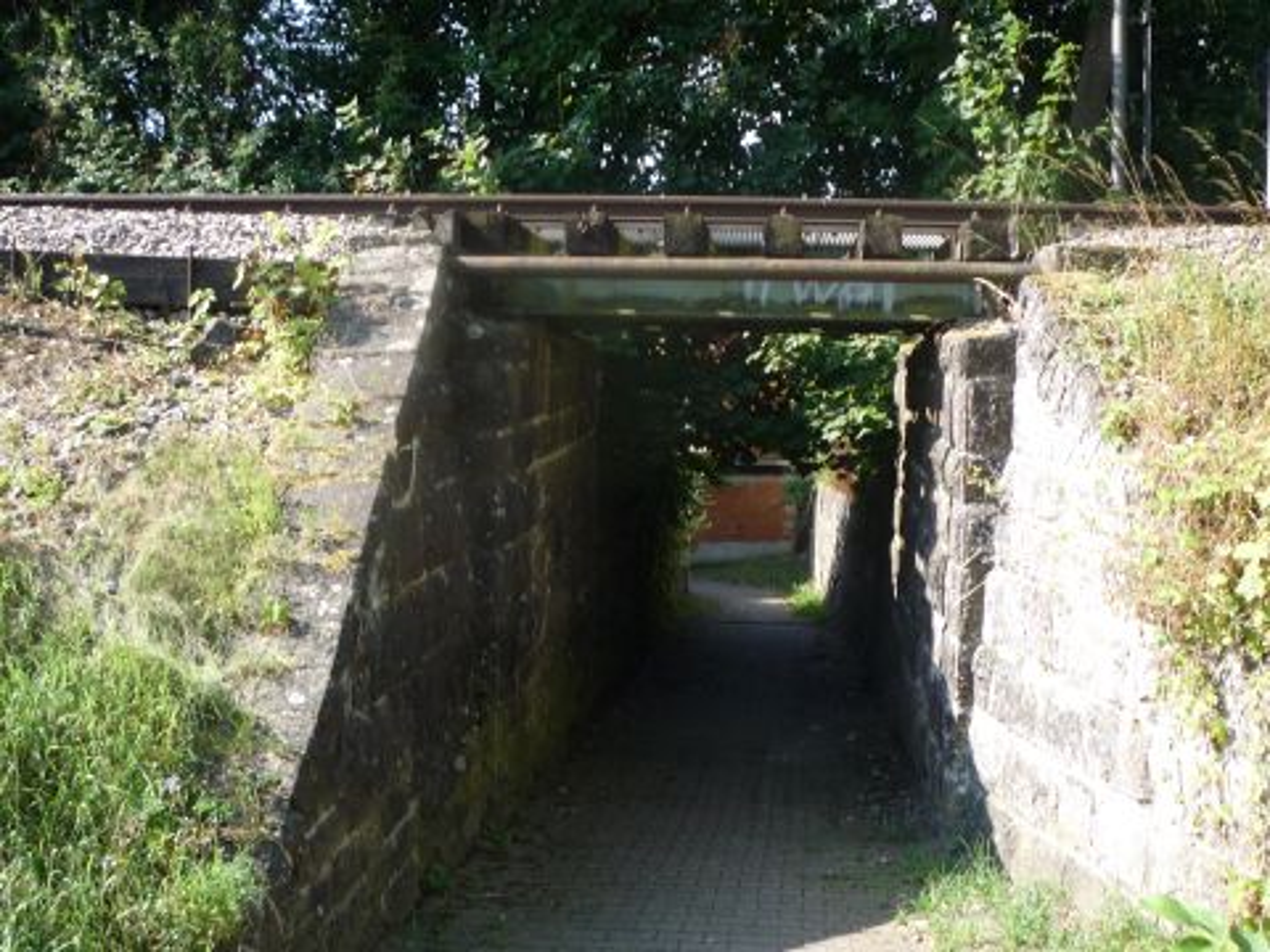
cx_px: 635
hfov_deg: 45.8
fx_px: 1504
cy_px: 476
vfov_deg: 35.1
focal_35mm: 41
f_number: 4
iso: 100
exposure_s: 1/160
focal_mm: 5.2
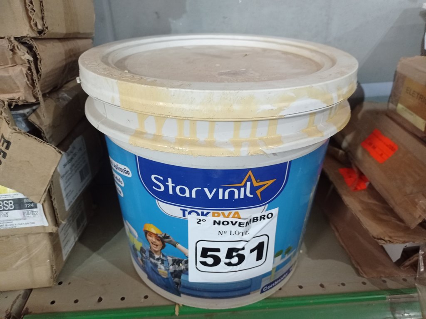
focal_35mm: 28
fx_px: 344
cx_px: 213
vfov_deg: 49.7
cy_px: 160
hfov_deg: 63.5
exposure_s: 1/20
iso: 785
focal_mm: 4.7
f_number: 1.79
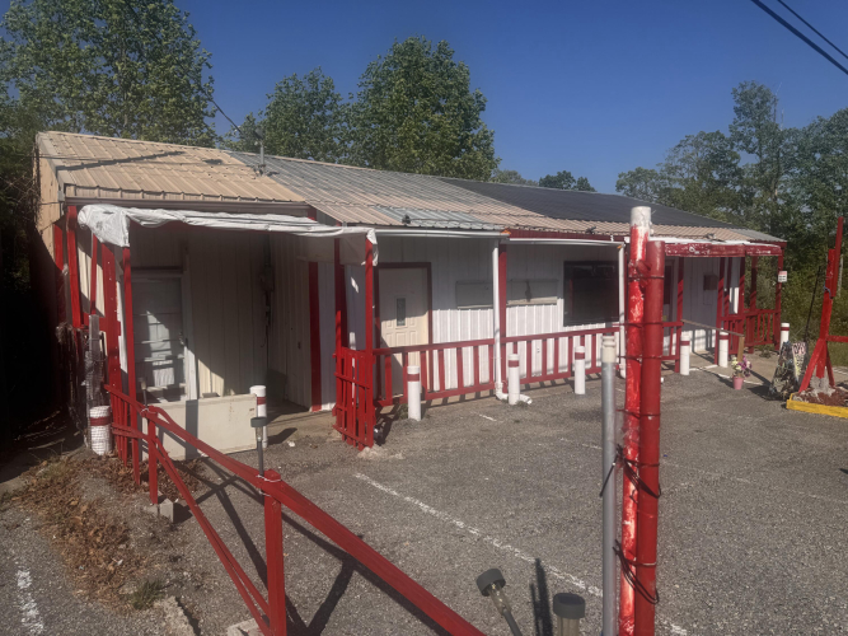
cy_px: 318
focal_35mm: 24
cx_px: 424
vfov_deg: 56.8
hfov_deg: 71.6
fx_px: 588
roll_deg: -0.6
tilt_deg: -5.9
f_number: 1.78
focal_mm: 6.76
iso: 80
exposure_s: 1/7937
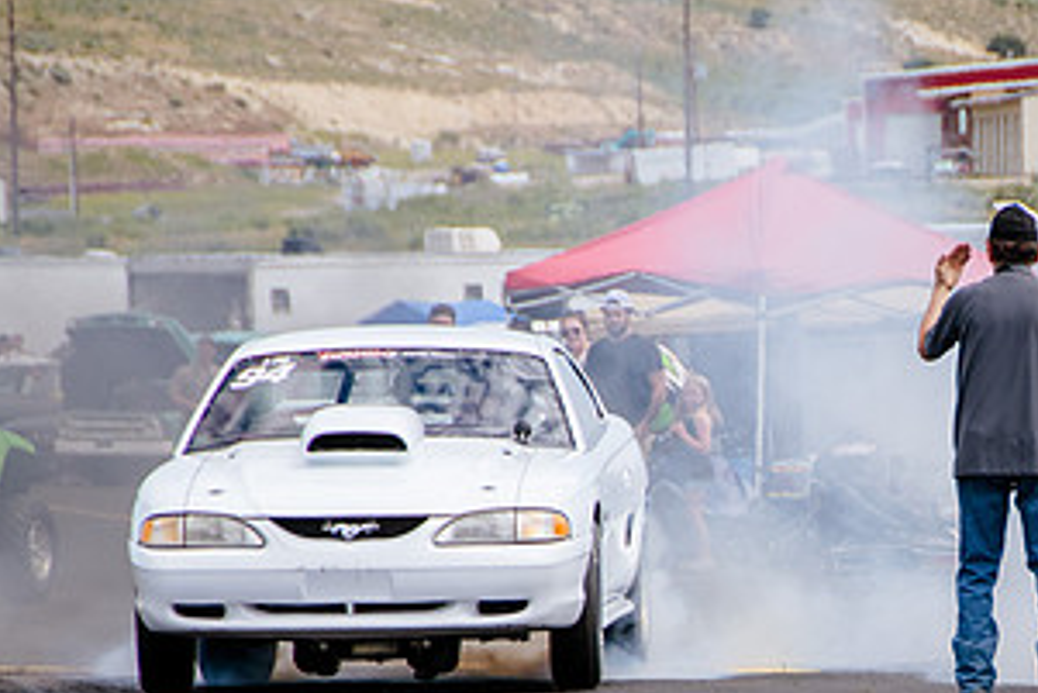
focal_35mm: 450
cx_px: 966
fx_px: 12981
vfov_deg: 3.1
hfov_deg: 4.6
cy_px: 629
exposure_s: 1/400
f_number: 7.1
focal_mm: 150
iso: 200
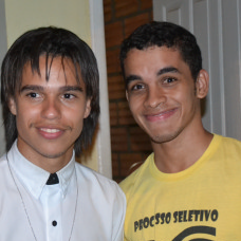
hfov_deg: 17.8
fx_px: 771
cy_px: 159
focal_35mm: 98
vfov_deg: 17.7
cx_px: 111
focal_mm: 35
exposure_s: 1/60
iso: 3200
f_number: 4.2
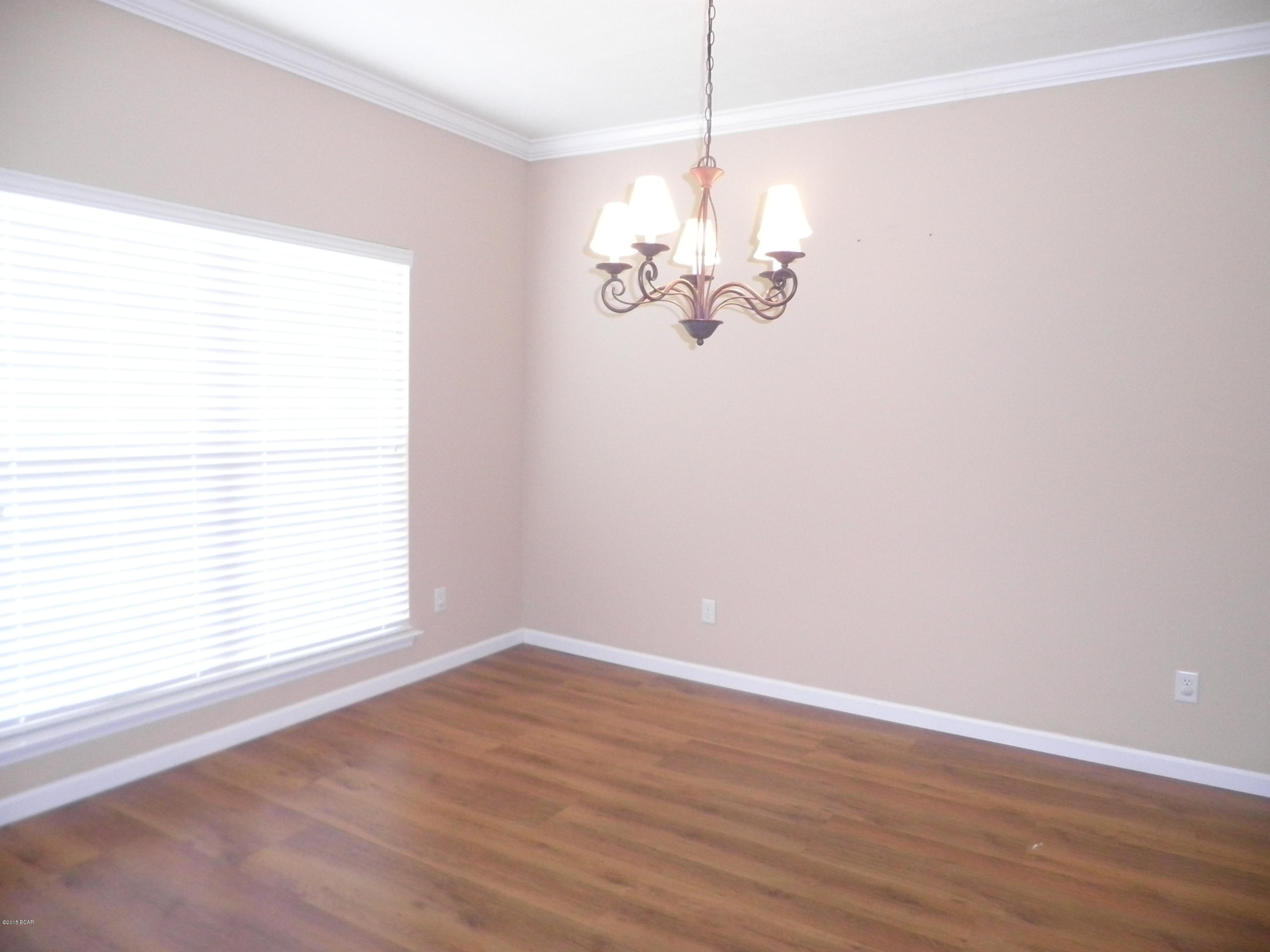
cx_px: 635
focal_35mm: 24
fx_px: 881
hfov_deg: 71.6
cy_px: 476
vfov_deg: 56.8
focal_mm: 4.3
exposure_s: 1/30
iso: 320
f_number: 3.3
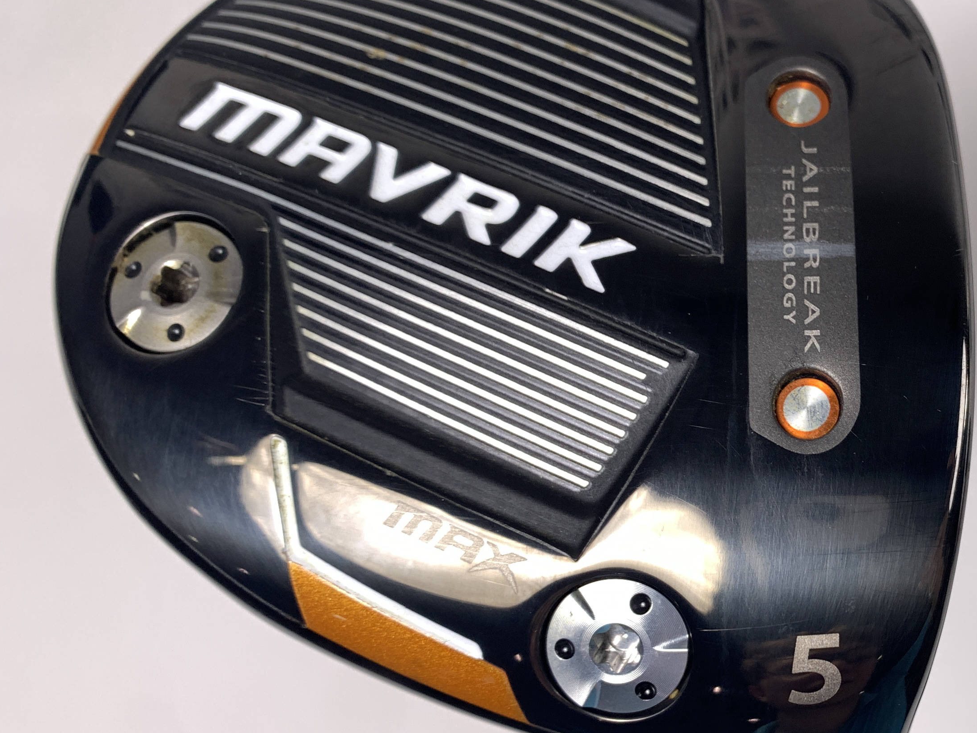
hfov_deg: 36.9
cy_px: 387
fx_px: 1355
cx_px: 897
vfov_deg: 30.3
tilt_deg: -82.7
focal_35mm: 48
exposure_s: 1/171
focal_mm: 4.25
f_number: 1.8
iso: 25
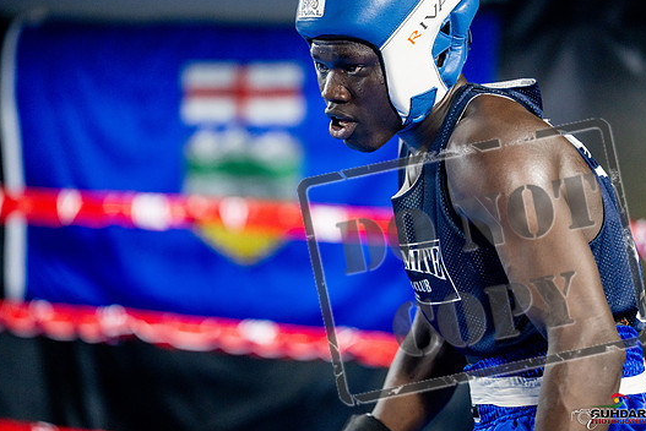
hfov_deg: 12.4
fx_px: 2962
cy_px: 199
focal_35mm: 165
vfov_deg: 8.3
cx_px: 300
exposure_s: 1/800
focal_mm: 150
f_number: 2
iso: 4000
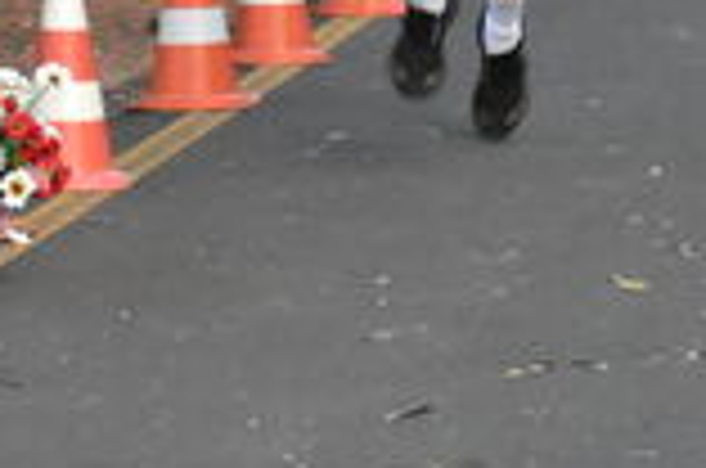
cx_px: 409
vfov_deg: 4.3
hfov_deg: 6.5
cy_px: -234
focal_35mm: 316
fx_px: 6183
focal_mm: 55
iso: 8000
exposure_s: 1/250
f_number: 13
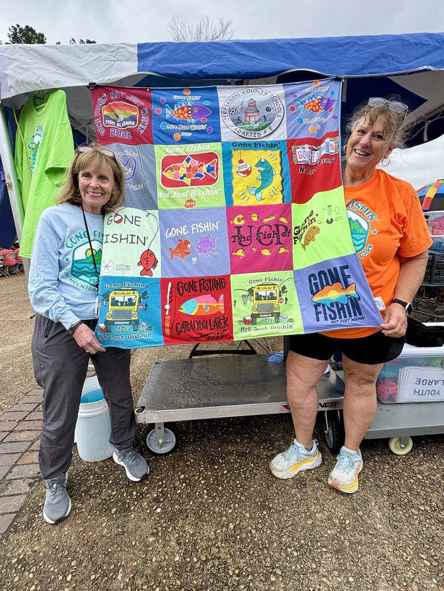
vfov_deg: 102.1
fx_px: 239
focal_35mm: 14
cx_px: 222
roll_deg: +2.0
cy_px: 296
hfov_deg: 85.7
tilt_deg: -8.2
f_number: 2.2
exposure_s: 1/779
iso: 40
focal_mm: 2.22
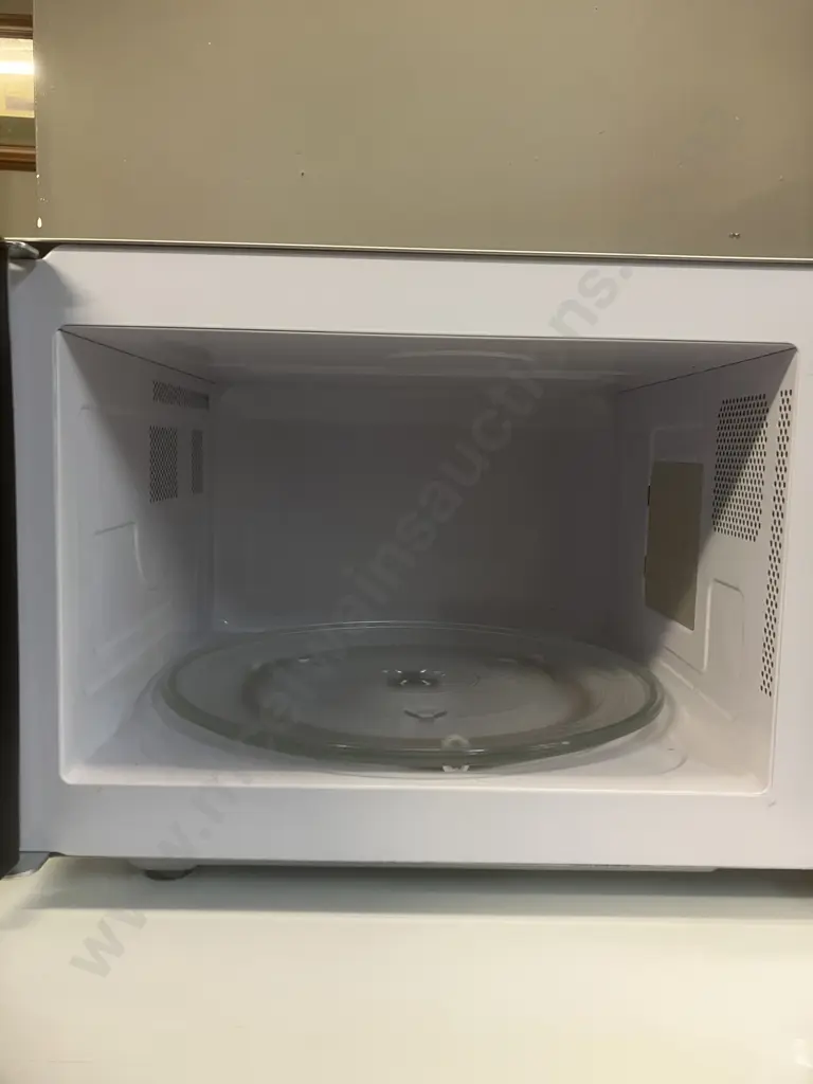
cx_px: 406
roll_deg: -0.8
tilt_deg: -4.3
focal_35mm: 28
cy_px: 542
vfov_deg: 63.4
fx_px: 877
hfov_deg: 49.7
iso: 125
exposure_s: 1/50
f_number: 1.8
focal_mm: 3.99
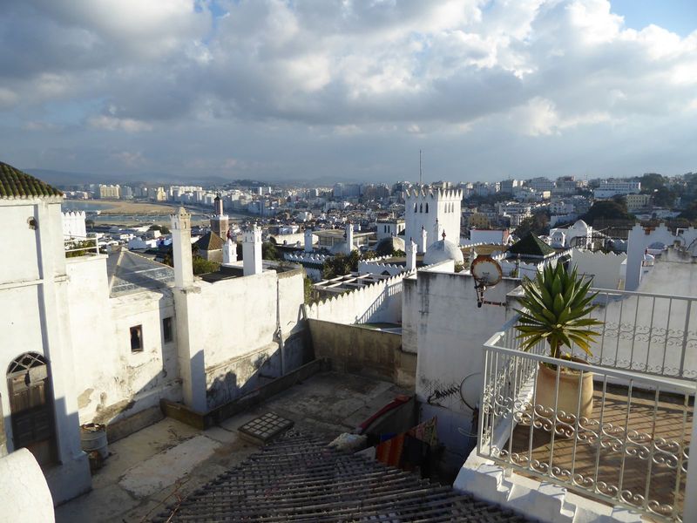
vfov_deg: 54.9
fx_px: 503
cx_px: 348
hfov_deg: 69.4
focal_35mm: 25
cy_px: 262
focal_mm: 4.3
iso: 80
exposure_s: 1/800
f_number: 3.3
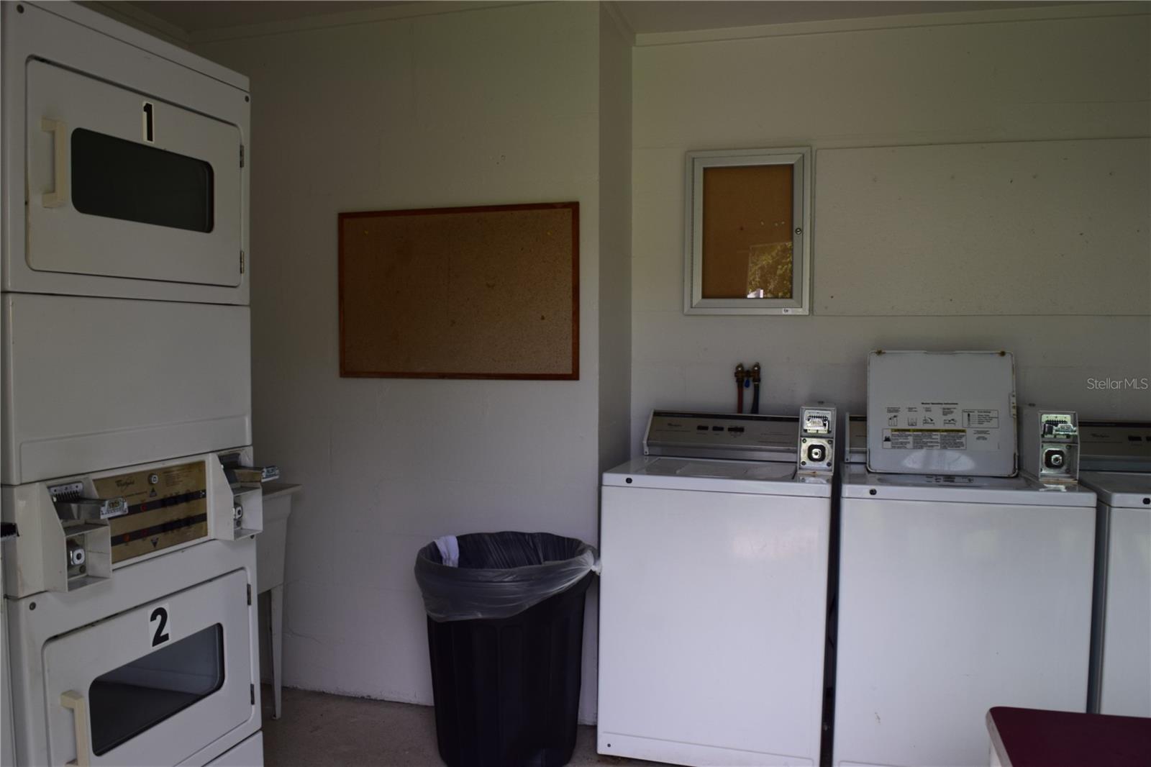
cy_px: 384
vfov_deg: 47.9
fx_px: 863
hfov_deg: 67.4
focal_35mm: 27
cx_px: 576
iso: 400
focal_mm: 18
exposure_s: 1/100
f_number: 9
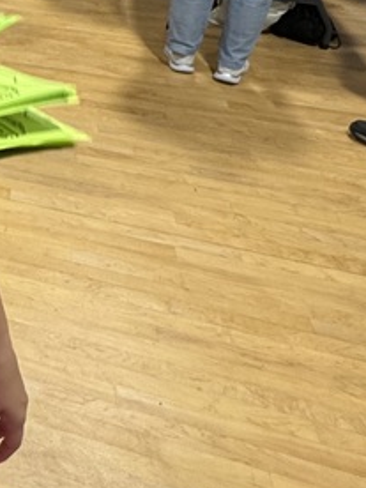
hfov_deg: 20.9
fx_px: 733
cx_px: -263
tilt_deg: -24.6
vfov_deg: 33.7
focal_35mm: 52
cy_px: 2
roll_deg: +1.4
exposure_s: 1/120
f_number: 2.2
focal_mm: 2.22
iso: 200
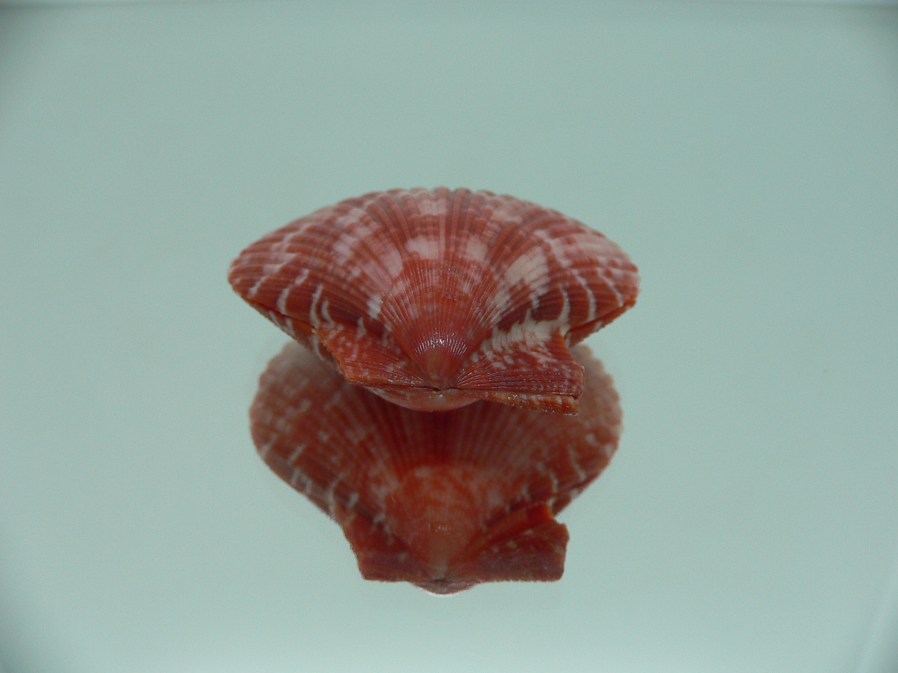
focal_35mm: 35
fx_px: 908
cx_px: 449
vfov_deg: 40.7
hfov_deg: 52.6
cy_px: 336
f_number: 2.8
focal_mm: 4.6
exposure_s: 1/60
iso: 80
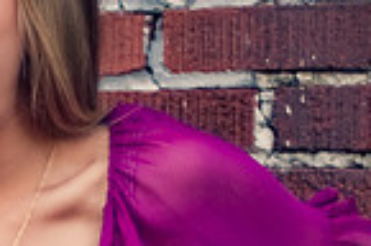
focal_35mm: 200
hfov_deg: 10.2
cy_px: 241
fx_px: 2057
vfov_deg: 6.8
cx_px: 18
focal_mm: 50
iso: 250
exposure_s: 1/500
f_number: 1.4
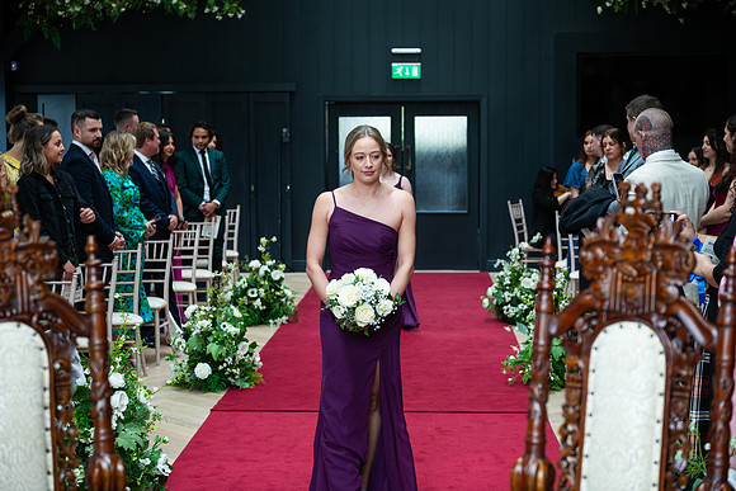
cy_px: 246
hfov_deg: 28.8
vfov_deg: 19.5
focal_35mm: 70
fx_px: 1431
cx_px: 368
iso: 400
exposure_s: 1/200
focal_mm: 70
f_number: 3.5
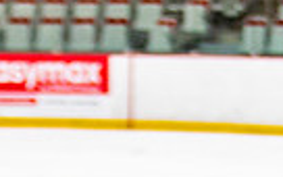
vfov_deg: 2.5
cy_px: 434
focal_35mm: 518
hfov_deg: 4.0
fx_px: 3995
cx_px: 348
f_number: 2.8
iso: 640
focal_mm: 70
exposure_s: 1/640
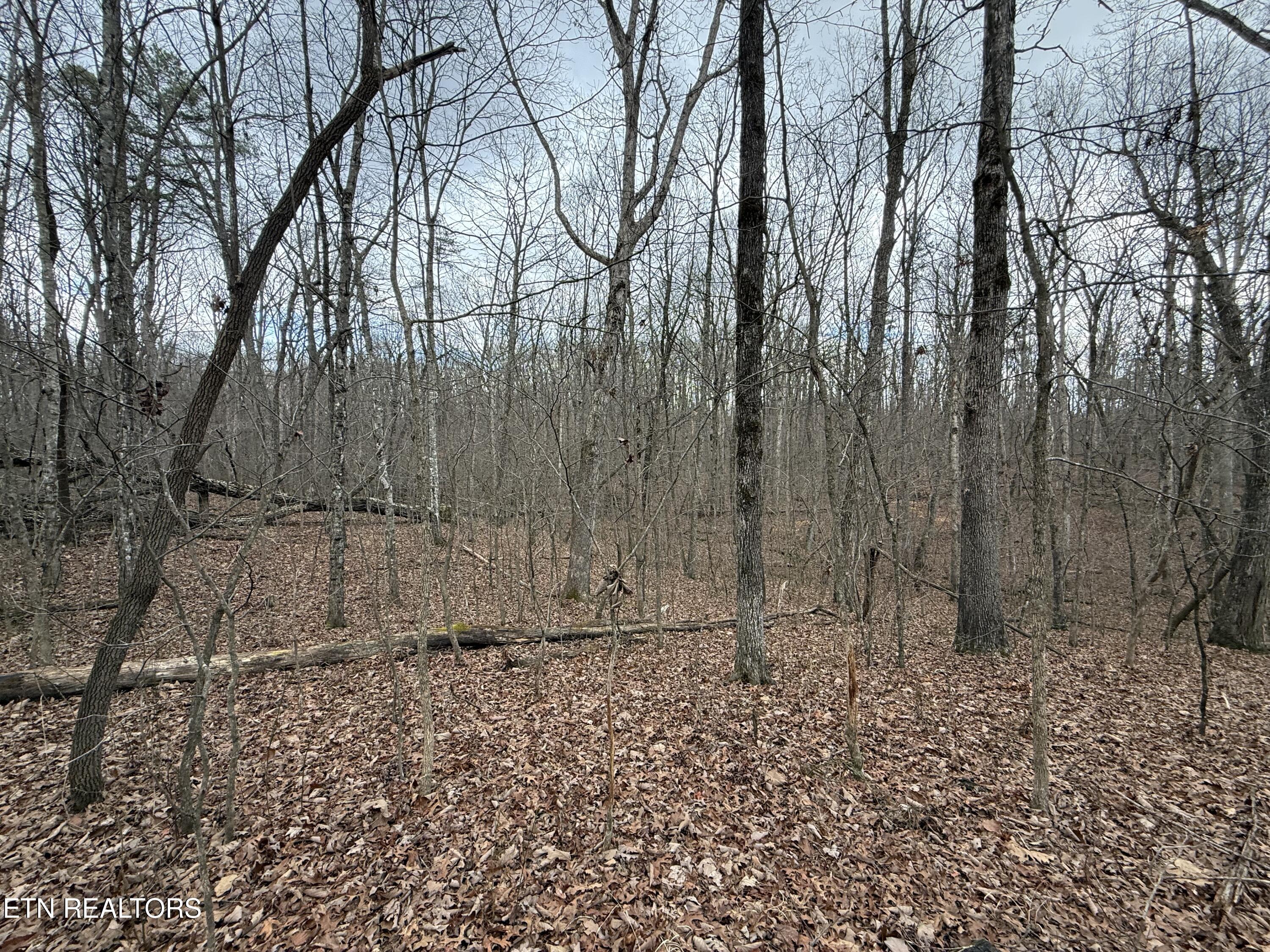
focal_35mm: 14
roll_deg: +1.4
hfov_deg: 102.1
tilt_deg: -0.3
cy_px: 476
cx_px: 635
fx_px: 514
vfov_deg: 85.7
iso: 64
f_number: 2.2
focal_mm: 2.22
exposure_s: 1/99
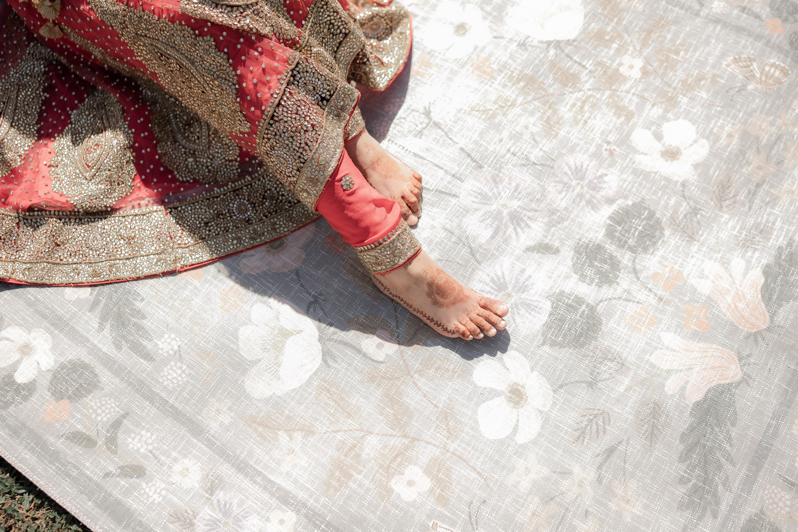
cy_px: 266
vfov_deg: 37.9
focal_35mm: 35
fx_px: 776
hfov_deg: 54.4
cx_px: 399
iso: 100
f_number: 2
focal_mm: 35
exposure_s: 1/500
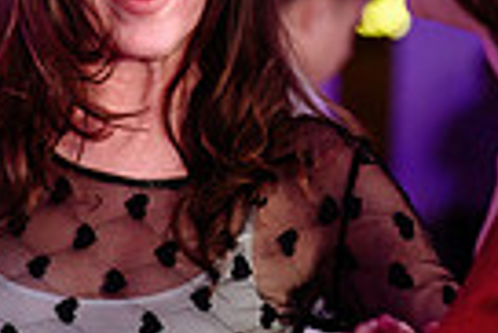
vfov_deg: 5.6
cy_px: 163
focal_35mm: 247
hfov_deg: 8.2
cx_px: -106
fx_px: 3420
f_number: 2
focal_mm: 58
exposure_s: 1/200
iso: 1600
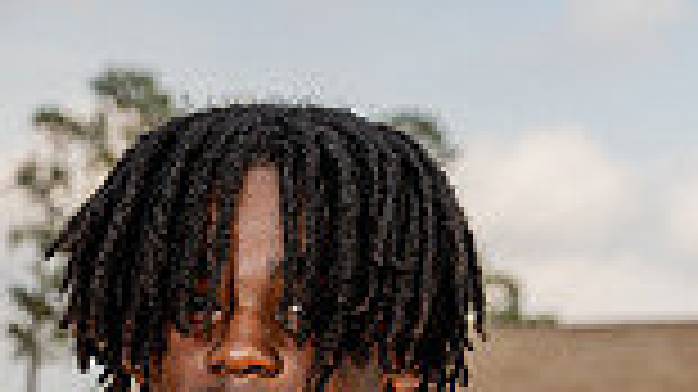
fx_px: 2645
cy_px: 1009
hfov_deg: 15.0
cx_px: 207
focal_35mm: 143
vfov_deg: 7.7
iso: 100
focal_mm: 47
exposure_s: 1/250
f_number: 5
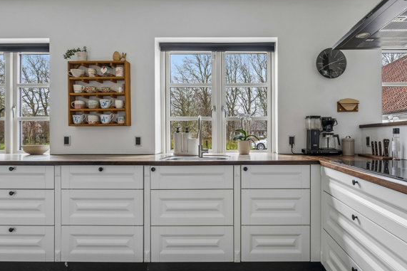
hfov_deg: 80.4
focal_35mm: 21
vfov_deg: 59.5
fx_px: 237
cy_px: 139
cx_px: 240
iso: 400
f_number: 8
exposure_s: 1/10
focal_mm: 10
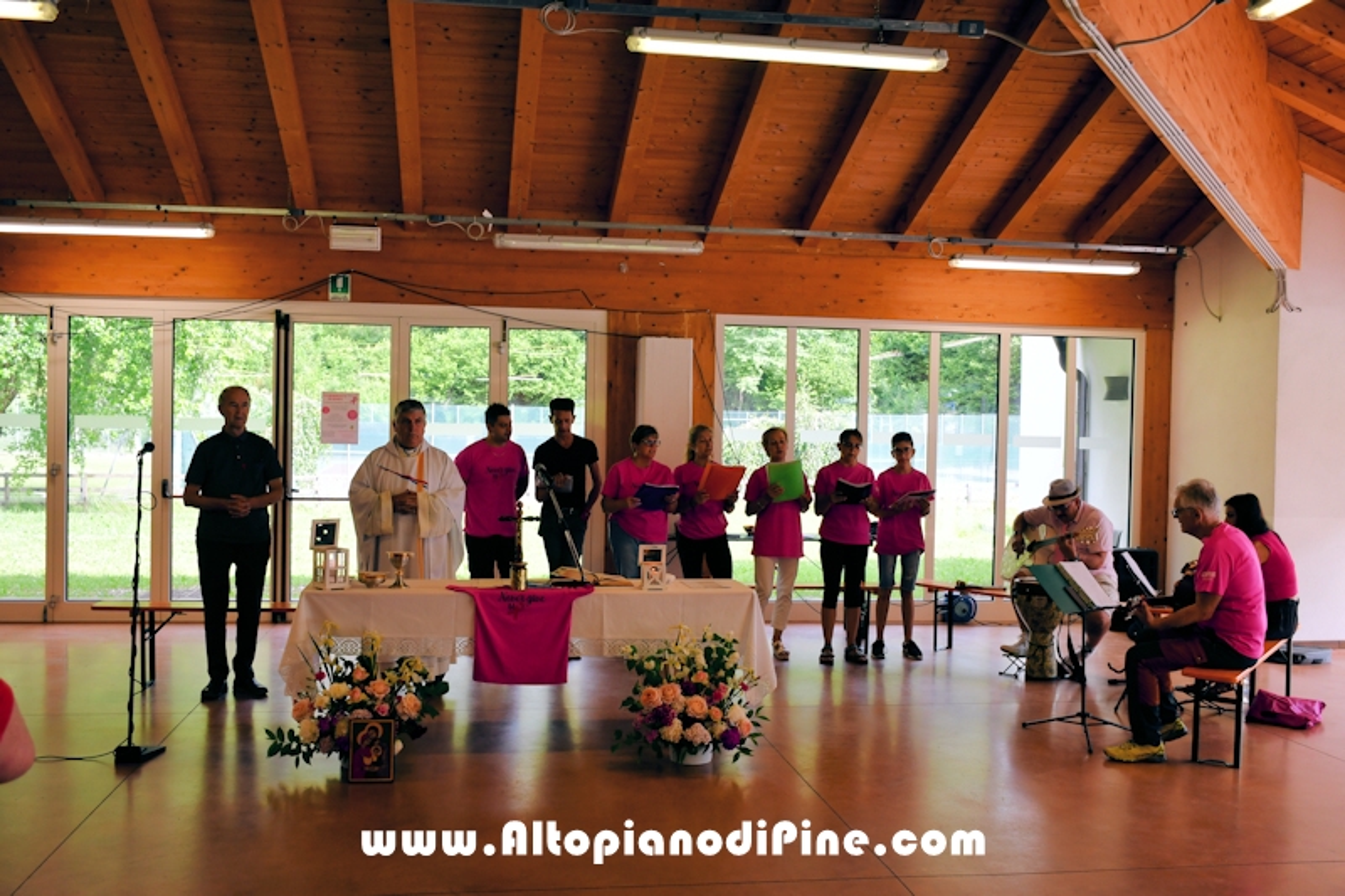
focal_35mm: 34
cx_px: 672
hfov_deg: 55.8
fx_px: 1270
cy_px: 448
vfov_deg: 38.9
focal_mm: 23
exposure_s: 1/250
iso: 400
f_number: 5
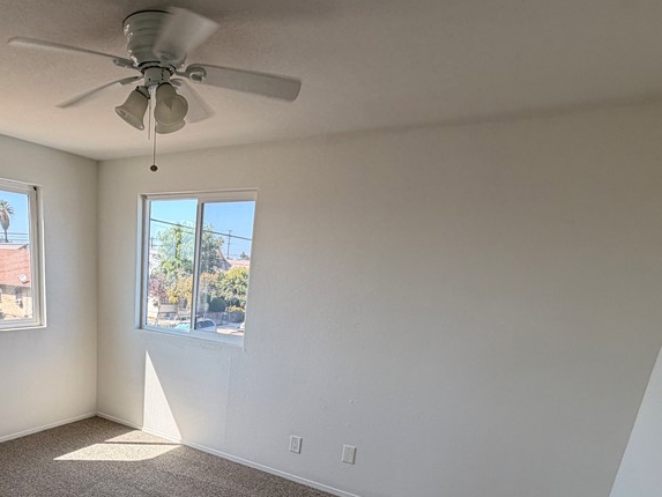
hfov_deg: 65.9
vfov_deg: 51.1
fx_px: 478
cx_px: 181
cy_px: 406
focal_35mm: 25
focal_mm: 2.22
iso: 64
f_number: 2.2
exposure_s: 1/120
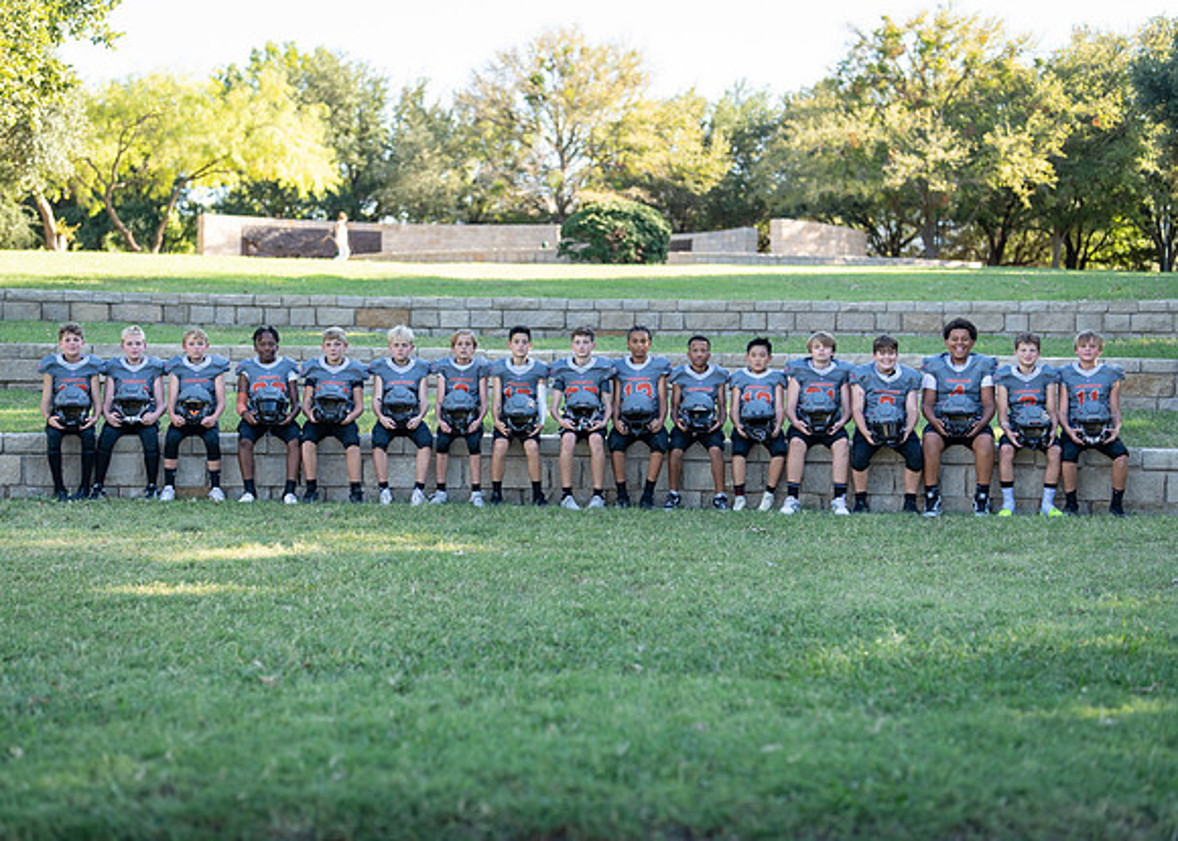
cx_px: 558
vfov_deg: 26.5
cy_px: 421
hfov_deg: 36.5
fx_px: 1785
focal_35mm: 53
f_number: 1.6
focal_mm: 50
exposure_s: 1/500
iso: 100
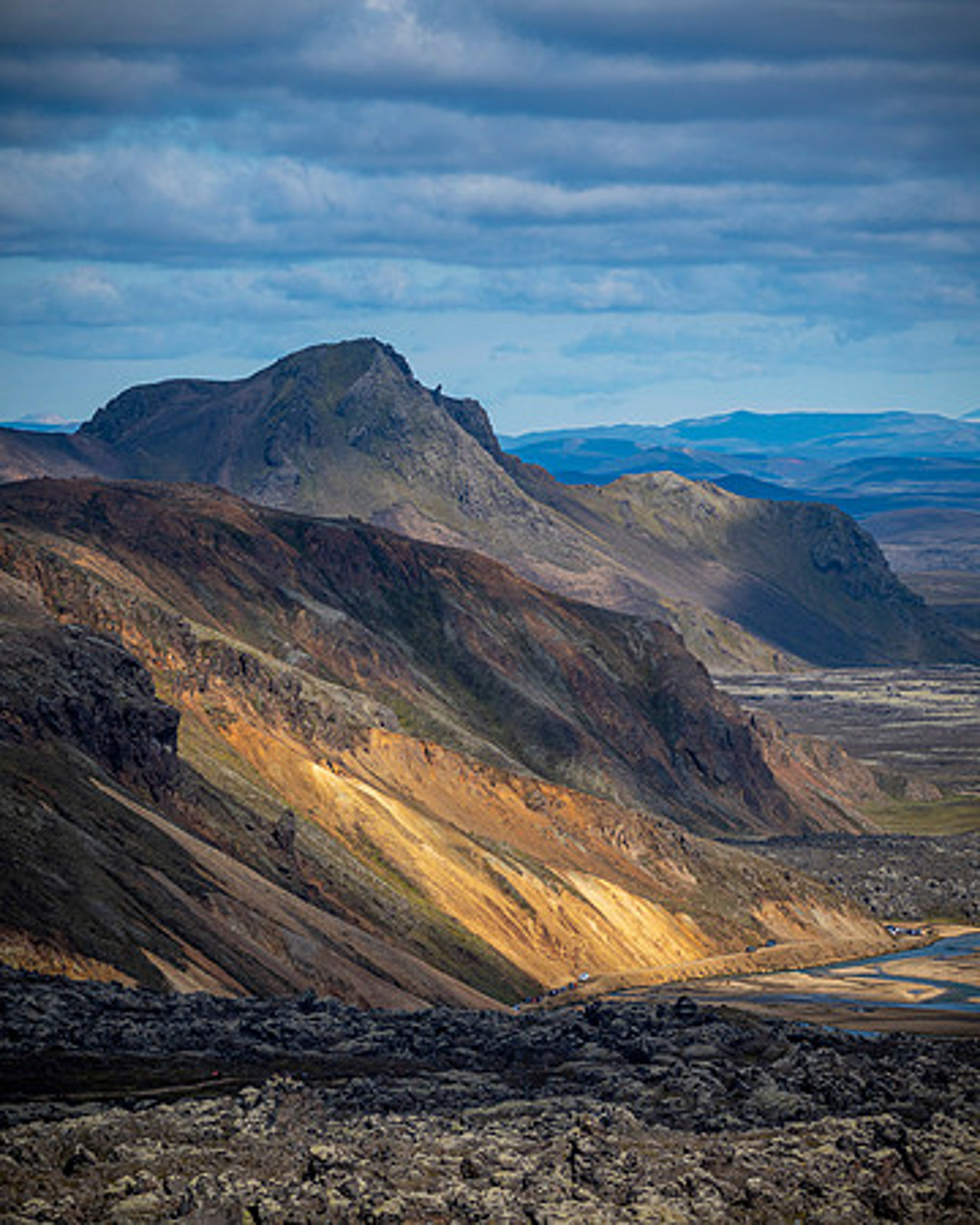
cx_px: 720
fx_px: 9792
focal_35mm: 270
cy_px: 553
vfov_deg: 7.2
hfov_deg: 5.7
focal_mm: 175
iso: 200
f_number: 6.3
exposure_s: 1/2000
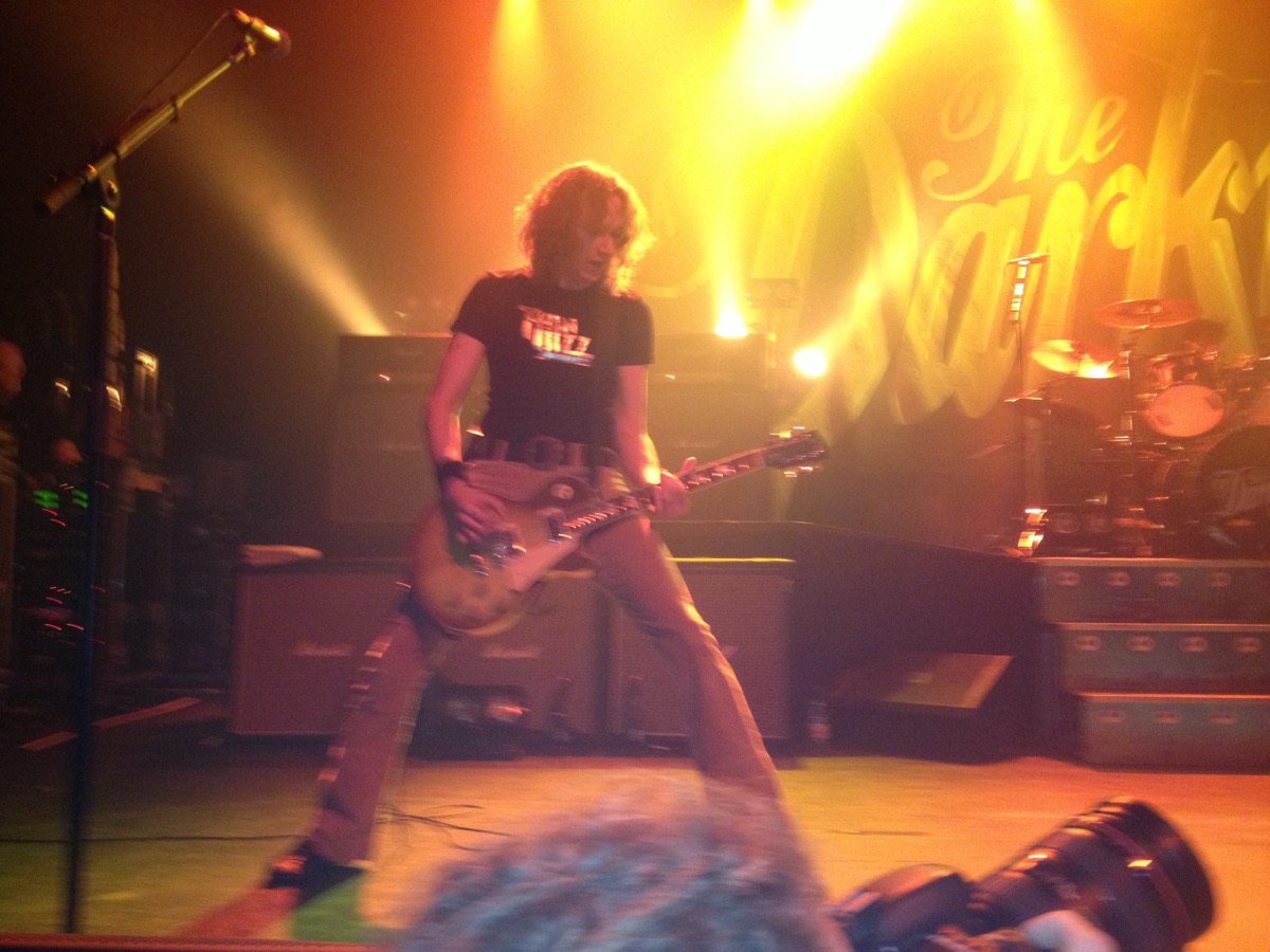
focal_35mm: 35
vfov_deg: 40.7
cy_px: 476
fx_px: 1284
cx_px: 635
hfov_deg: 52.6
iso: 320
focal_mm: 4.28
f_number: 2.4
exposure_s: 1/20
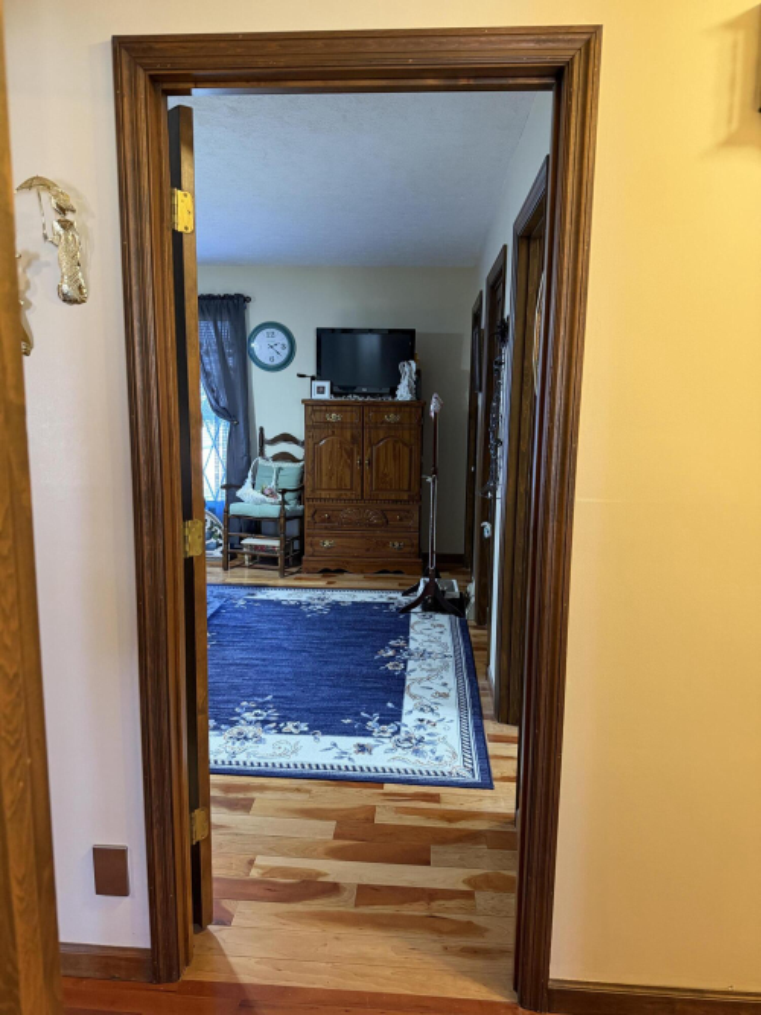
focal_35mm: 24
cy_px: 508
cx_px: 380
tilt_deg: -8.6
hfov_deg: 56.8
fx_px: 704
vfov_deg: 71.6
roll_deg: -0.3
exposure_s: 1/40
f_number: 1.78
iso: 640
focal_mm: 6.76
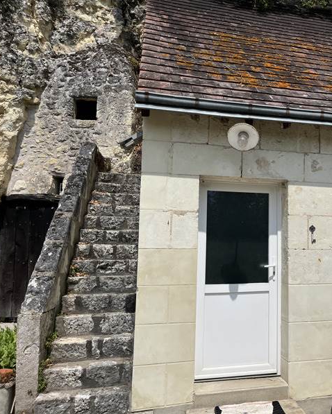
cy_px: 207
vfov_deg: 52.8
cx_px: 268
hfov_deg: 41.4
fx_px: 417
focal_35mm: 34
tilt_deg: +6.7
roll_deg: -0.3
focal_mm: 5.1
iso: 50
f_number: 1.6
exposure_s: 1/7874
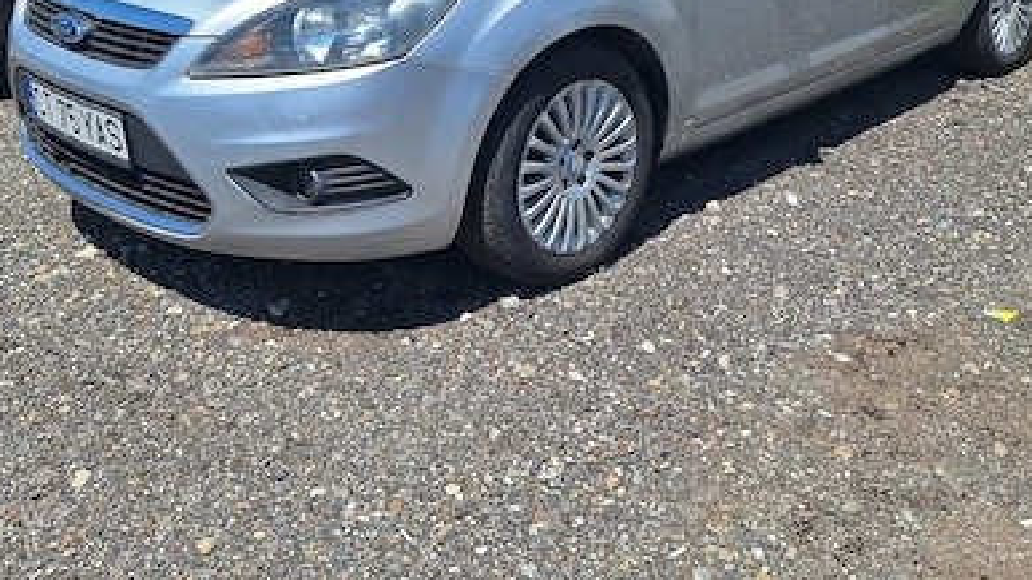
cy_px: 75
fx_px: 1067
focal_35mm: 39
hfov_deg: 51.5
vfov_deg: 29.4
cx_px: 564
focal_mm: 5.54
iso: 40
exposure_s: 1/4098
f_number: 1.8
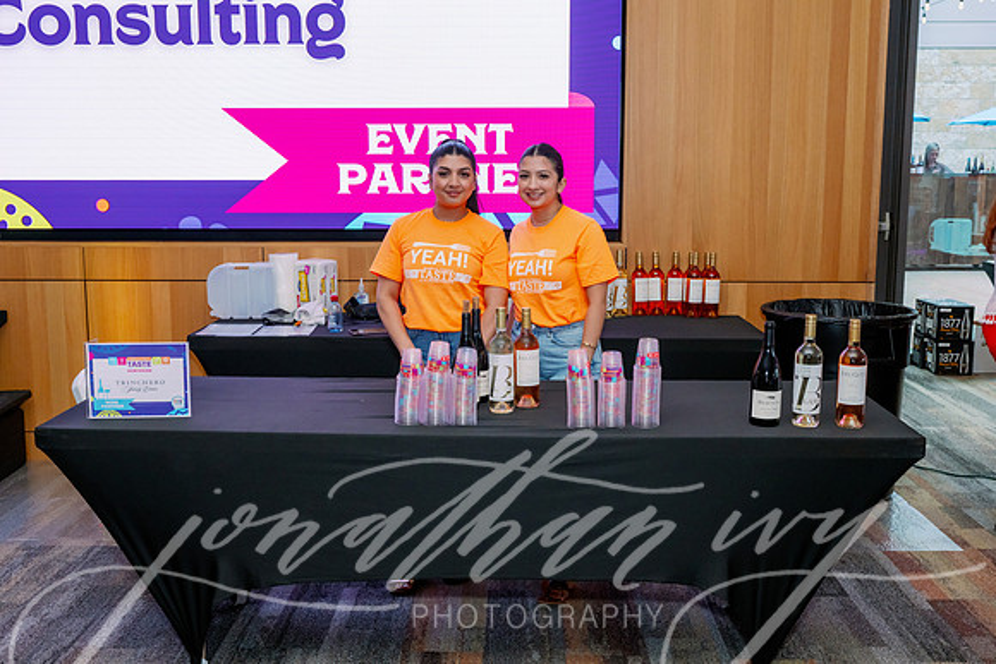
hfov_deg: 49.5
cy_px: 332
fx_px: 1079
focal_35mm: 39
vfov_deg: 34.2
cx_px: 498
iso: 1250
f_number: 8
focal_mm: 39
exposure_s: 1/200
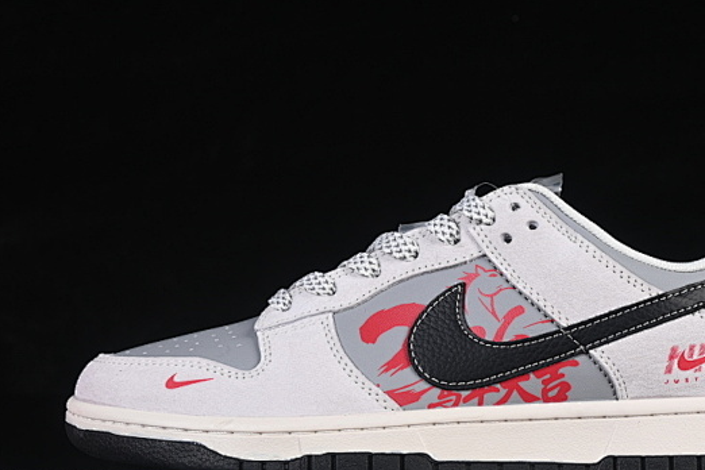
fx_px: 2252
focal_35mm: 115
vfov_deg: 11.9
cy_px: 255
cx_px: 446
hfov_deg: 17.8
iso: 160
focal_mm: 50
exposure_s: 1/80
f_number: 8
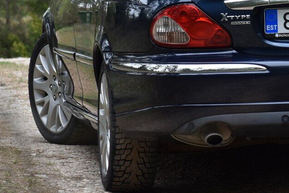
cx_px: 265
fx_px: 3645
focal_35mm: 454
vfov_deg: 3.0
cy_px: -1
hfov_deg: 4.5
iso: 200
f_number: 5.6
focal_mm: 98
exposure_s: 1/250
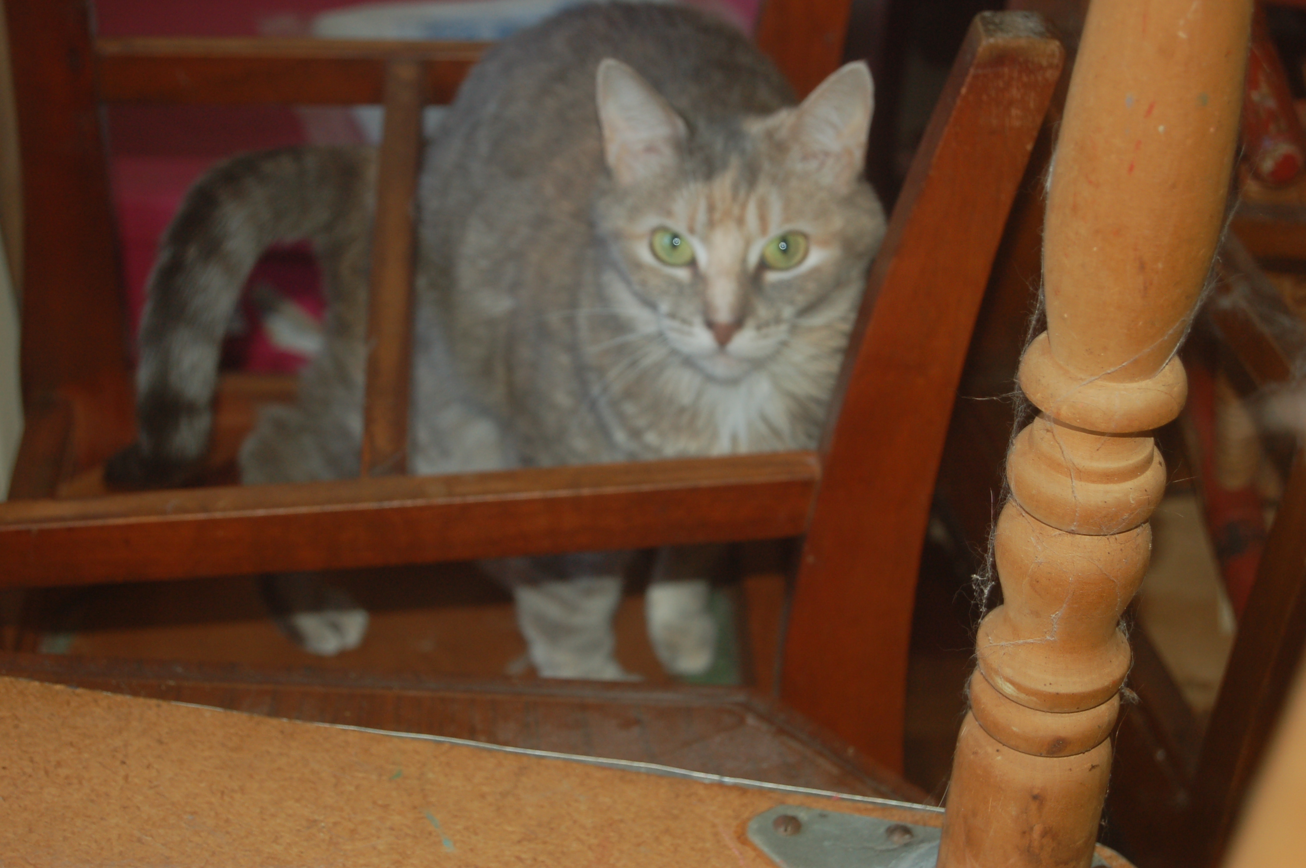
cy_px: 434
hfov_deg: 24.6
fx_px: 2990
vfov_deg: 16.5
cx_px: 653
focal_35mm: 82
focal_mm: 55
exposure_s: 1/60
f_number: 5.6
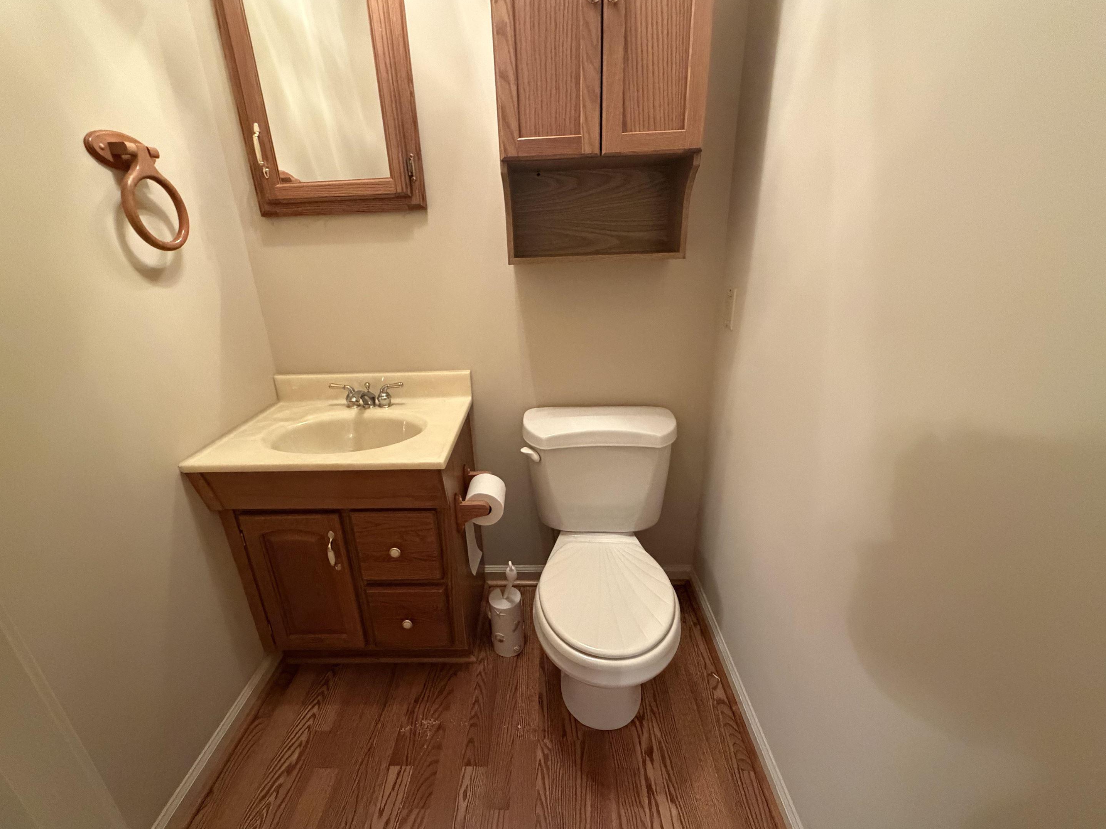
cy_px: 416
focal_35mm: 15
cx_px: 536
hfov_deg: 98.1
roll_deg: +2.8
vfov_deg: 81.7
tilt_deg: -20.8
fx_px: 479
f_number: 2.2
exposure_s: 1/60
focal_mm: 2.22
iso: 1000
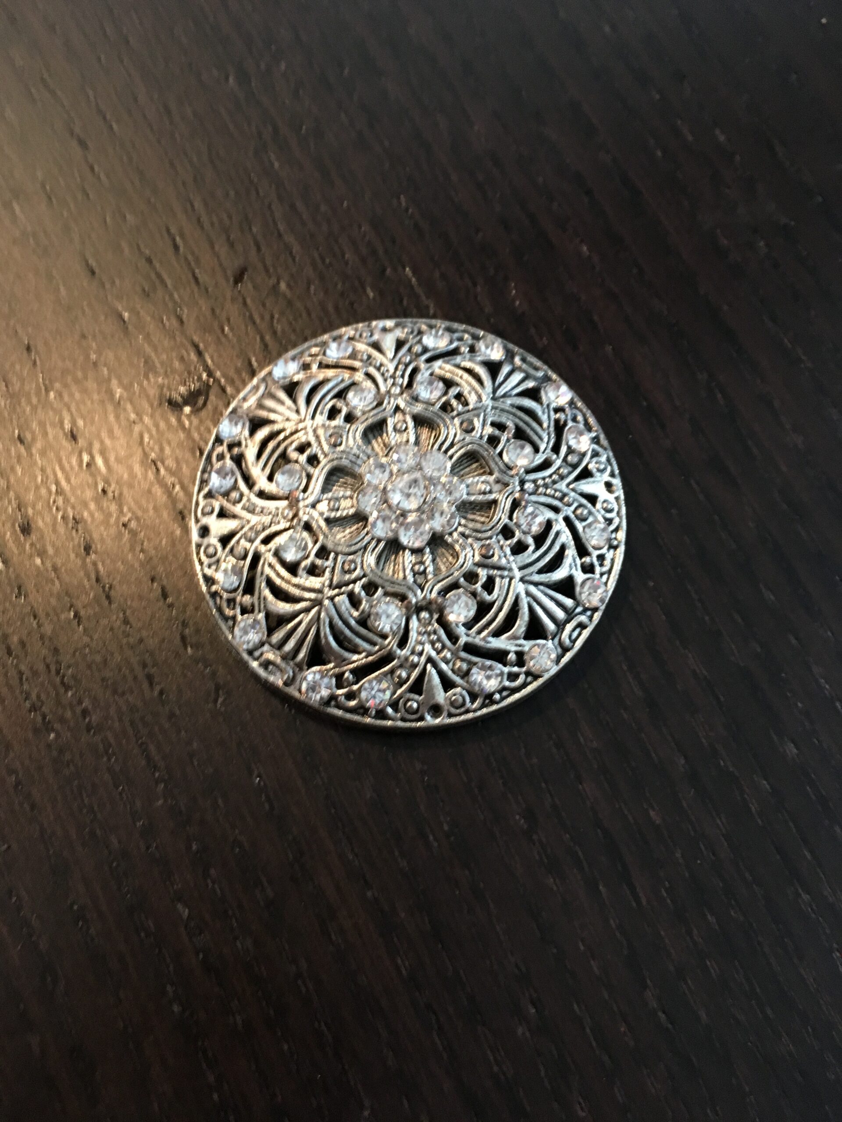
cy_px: 561
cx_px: 421
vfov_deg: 61.7
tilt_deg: -74.5
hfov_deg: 48.2
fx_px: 941
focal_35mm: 29
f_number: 2.2
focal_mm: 4.15
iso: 200
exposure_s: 1/20
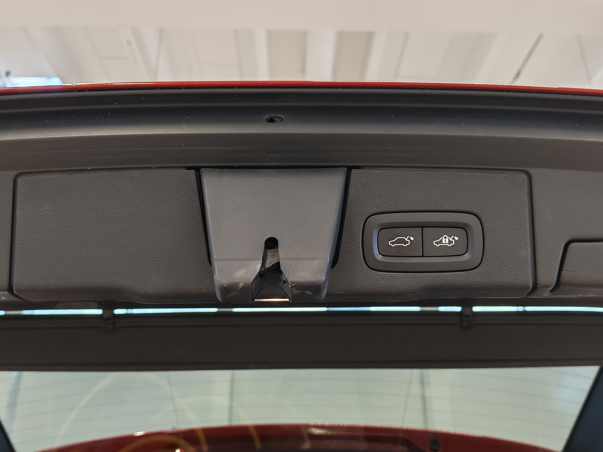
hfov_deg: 55.4
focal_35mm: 33
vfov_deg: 42.9
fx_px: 575
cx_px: 302
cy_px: 226
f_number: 1.9
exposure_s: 1/100
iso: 800
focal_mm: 6.12
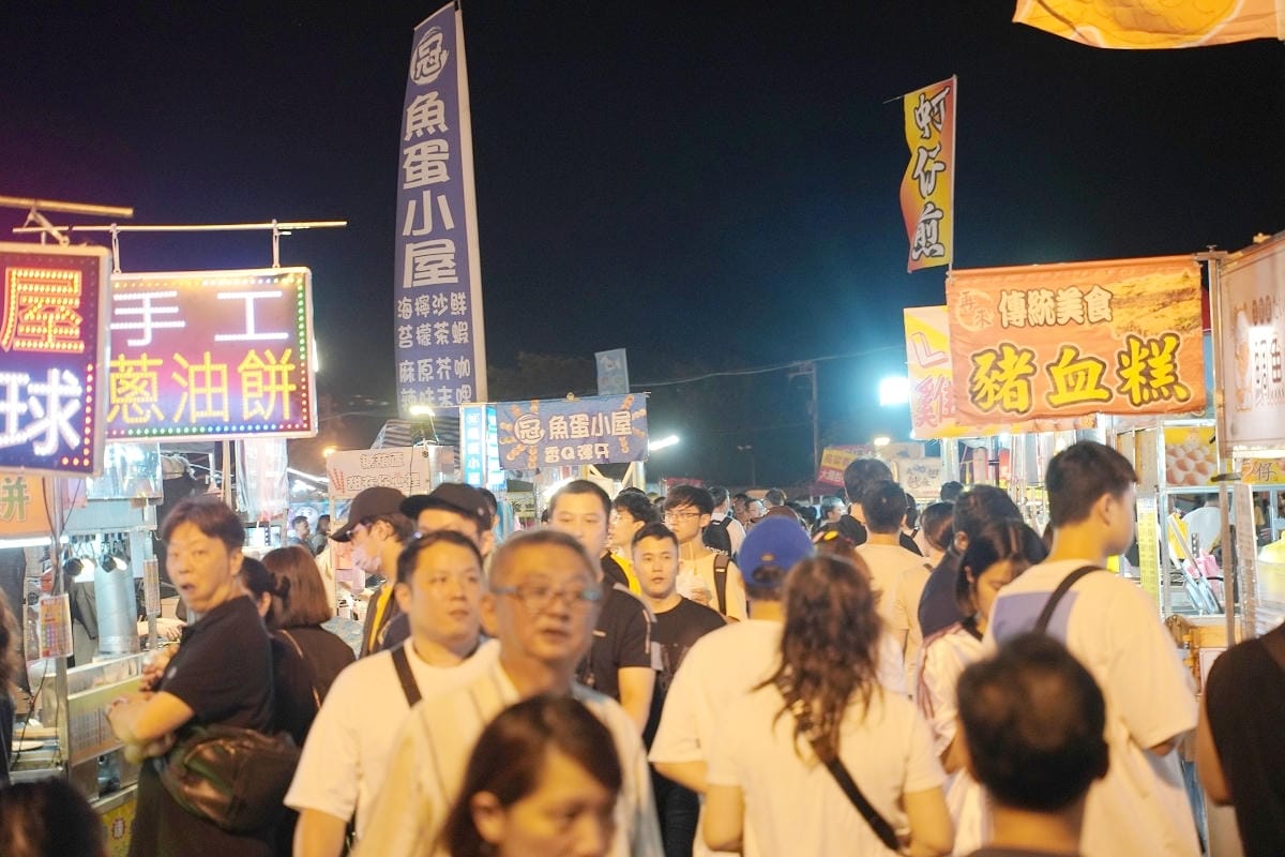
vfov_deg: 18.2
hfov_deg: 27.0
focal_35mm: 75
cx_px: 642
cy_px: 428
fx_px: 2677
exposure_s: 1/160
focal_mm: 75
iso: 2500
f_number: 4
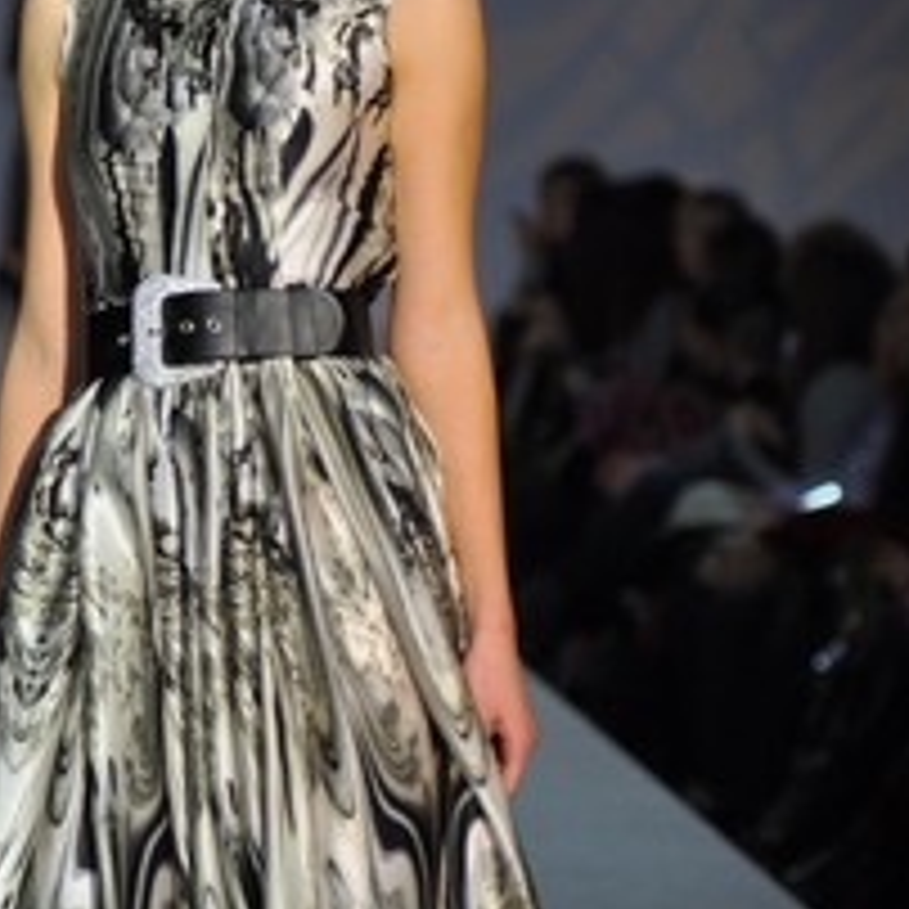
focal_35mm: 393
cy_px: 720
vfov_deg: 4.5
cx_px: 205
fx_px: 11676
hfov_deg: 4.5
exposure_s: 1/320
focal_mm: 120
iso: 400
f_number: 4
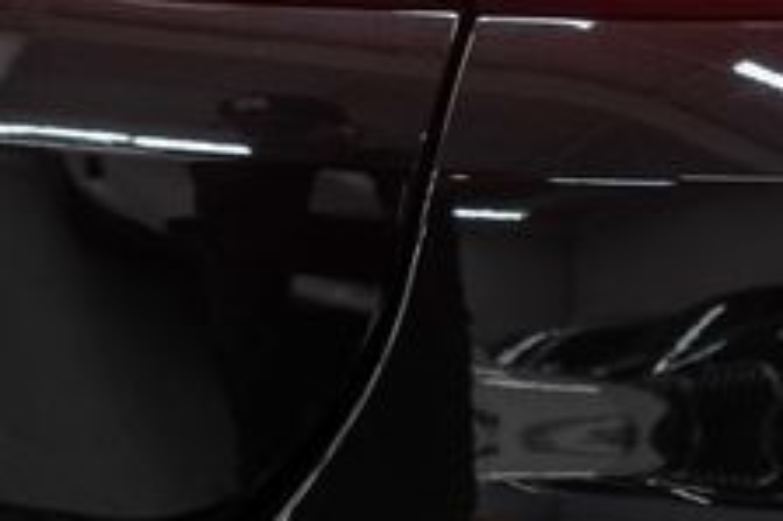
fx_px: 2608
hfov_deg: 17.1
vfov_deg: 11.0
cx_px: 336
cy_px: -215
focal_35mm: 120
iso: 200
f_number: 3.2
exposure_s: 1/40
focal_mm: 28
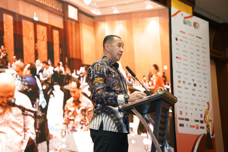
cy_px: 76
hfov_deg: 28.8
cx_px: 114
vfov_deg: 19.4
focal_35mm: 70
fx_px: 443
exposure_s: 1/160
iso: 2000
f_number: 2.8
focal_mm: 70
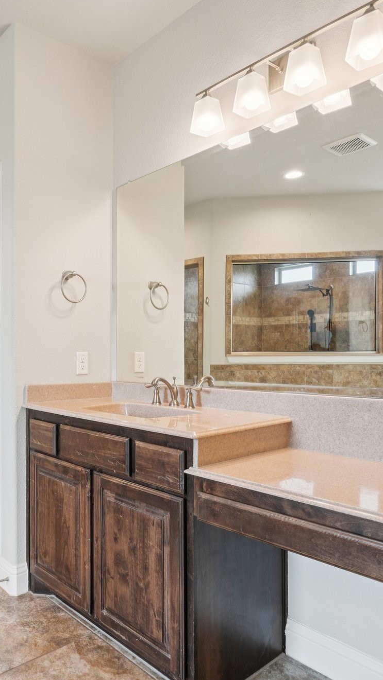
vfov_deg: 71.9
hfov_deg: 43.0
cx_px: 95
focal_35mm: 26
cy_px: 345
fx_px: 469
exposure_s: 1/20
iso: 400
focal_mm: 16
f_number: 8
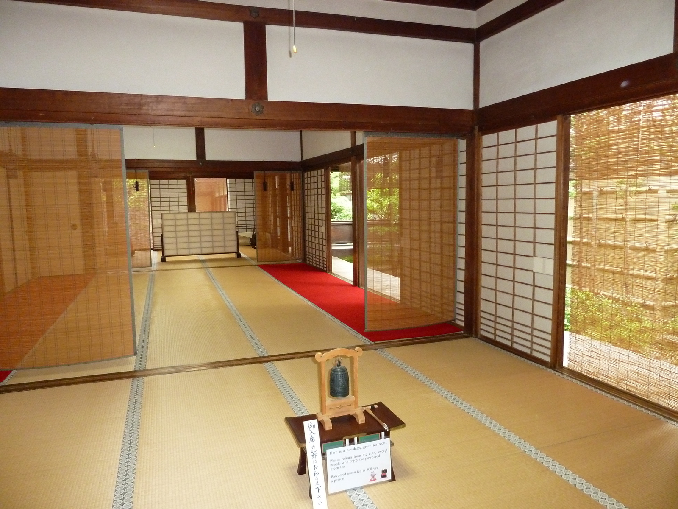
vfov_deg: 54.9
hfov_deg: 69.4
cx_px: 339
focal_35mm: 25
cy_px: 254
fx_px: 490
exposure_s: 1/30
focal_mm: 4.1
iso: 500
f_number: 3.3
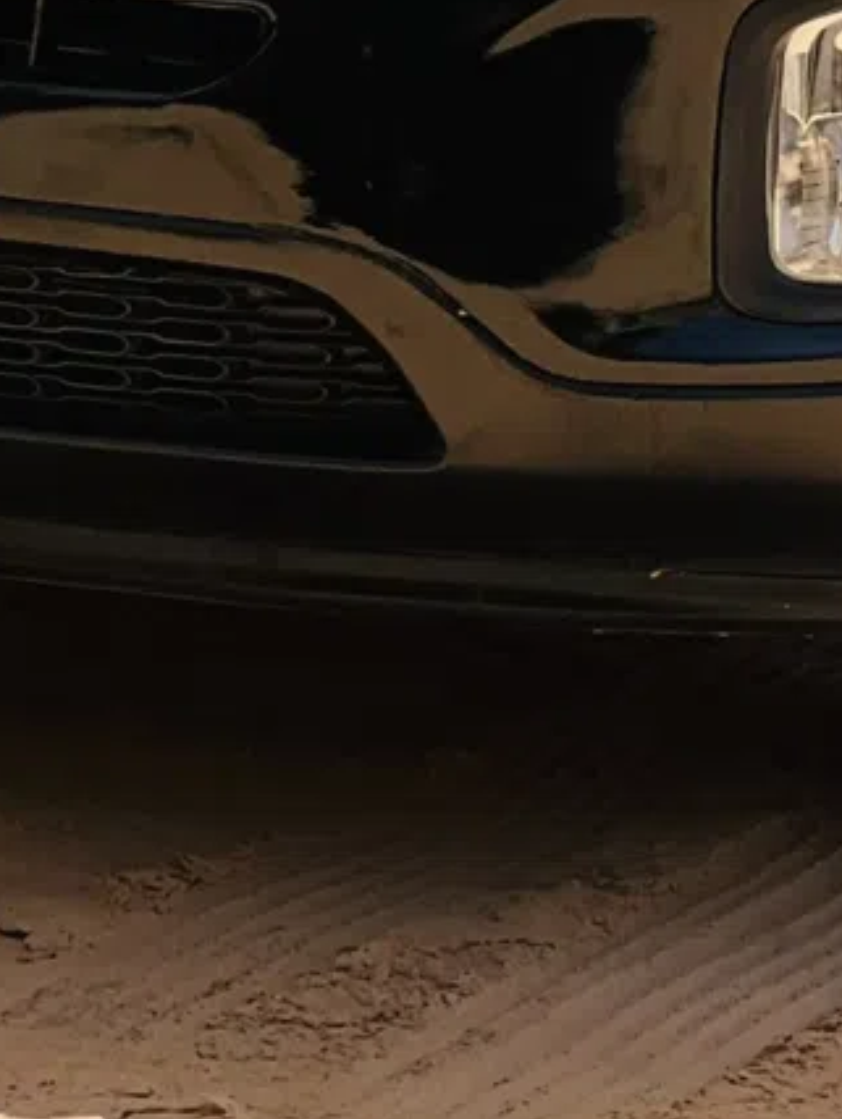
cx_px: 1201
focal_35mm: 246
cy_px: 271
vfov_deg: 8.0
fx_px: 7966
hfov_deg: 6.0
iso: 32
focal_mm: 9
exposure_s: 1/840
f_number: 2.8
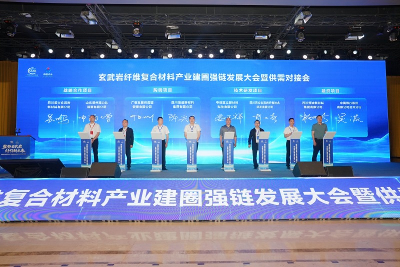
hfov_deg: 83.9
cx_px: 200
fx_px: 222
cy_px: 134
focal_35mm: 20
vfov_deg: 62.0
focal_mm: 20
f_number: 5.6
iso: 640
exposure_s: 1/125
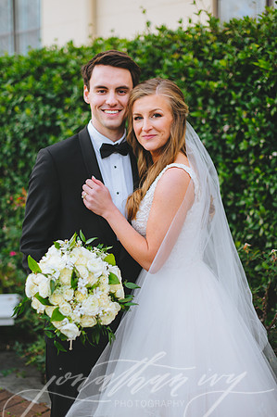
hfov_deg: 26.9
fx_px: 578
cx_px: 138
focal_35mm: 50
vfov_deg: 39.6
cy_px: 208
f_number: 2
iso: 400
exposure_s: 1/400
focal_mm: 50
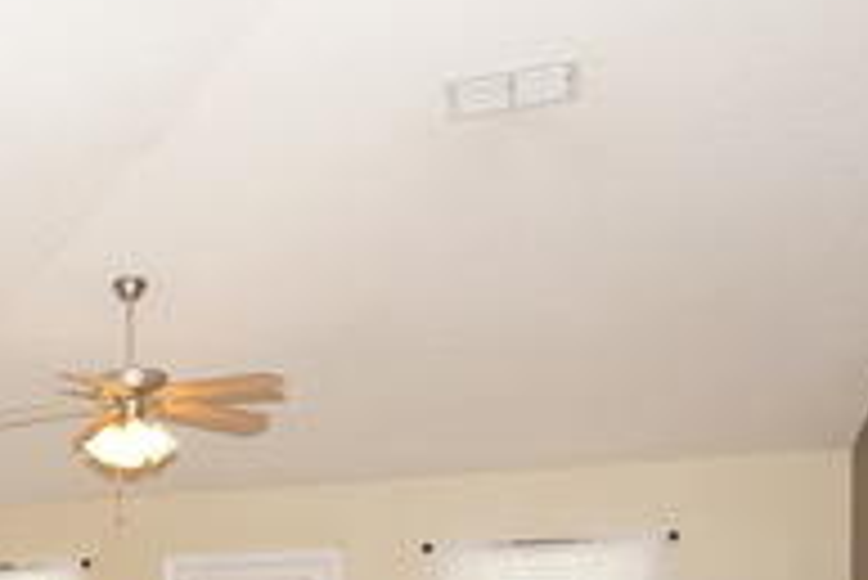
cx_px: -112
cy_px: 776
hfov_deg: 31.8
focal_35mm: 55
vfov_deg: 22.0
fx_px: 1319
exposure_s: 1/60
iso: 160
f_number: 4
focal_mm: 11
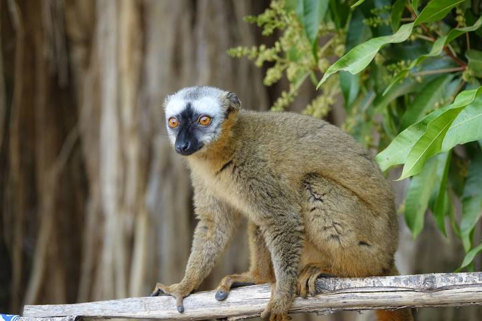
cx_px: 241
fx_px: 2463
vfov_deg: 7.5
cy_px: 160
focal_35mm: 184
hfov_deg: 11.2
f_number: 4
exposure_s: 1/200
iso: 500
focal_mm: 67.46
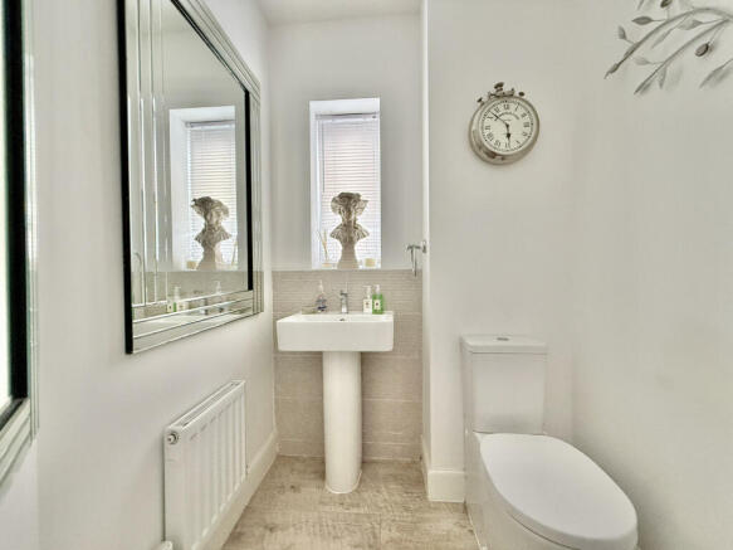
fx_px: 296
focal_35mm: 14
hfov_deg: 102.1
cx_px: 366
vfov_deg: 85.7
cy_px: 275
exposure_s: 1/79
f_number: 2.2
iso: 400
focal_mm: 2.22
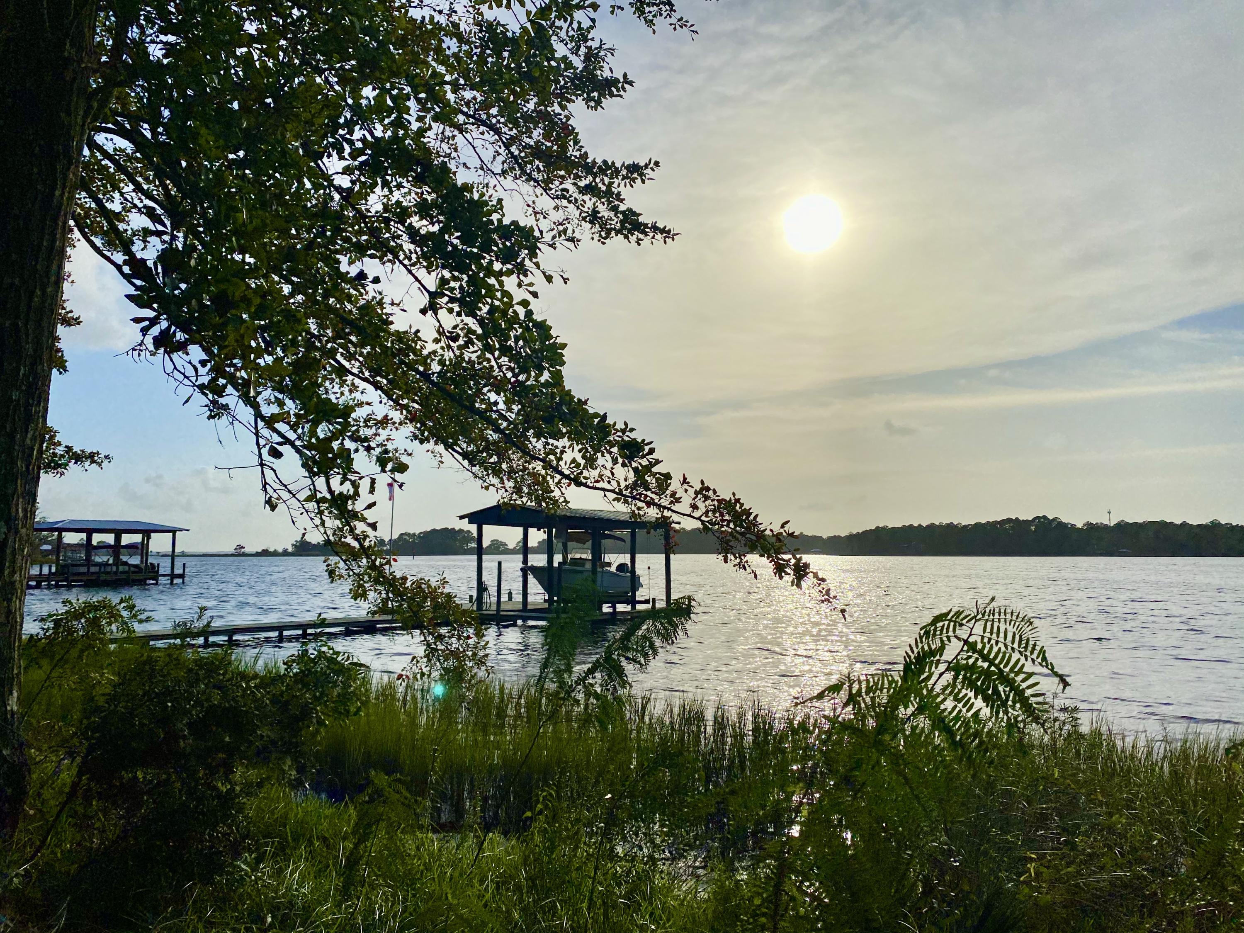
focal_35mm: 26
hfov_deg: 67.3
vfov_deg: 53.1
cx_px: 622
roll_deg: -0.1
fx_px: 934
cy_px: 466
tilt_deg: +5.9
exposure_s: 1/12658
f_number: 1.8
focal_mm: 4.25
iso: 40
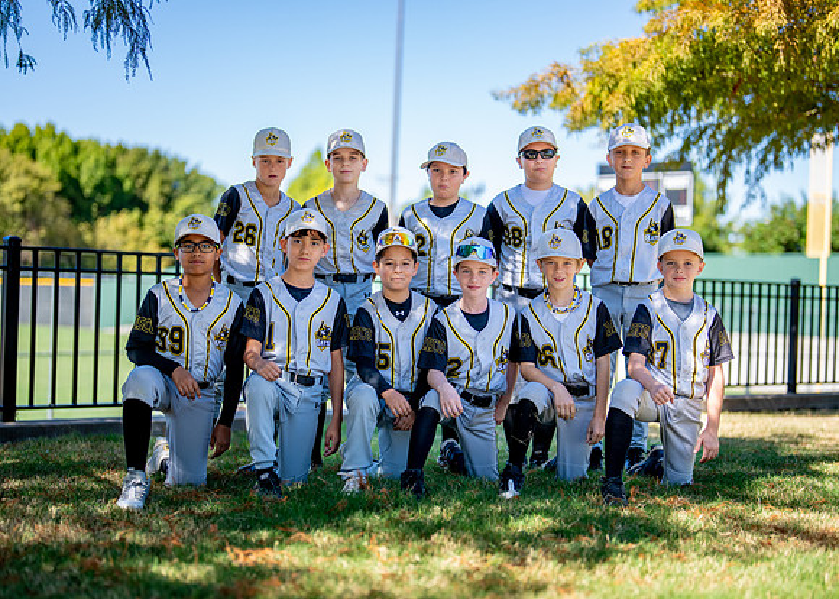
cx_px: 444
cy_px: 307
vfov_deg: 23.7
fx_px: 1430
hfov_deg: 32.7
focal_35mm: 60
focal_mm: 50
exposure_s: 1/2500
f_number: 1.2
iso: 100
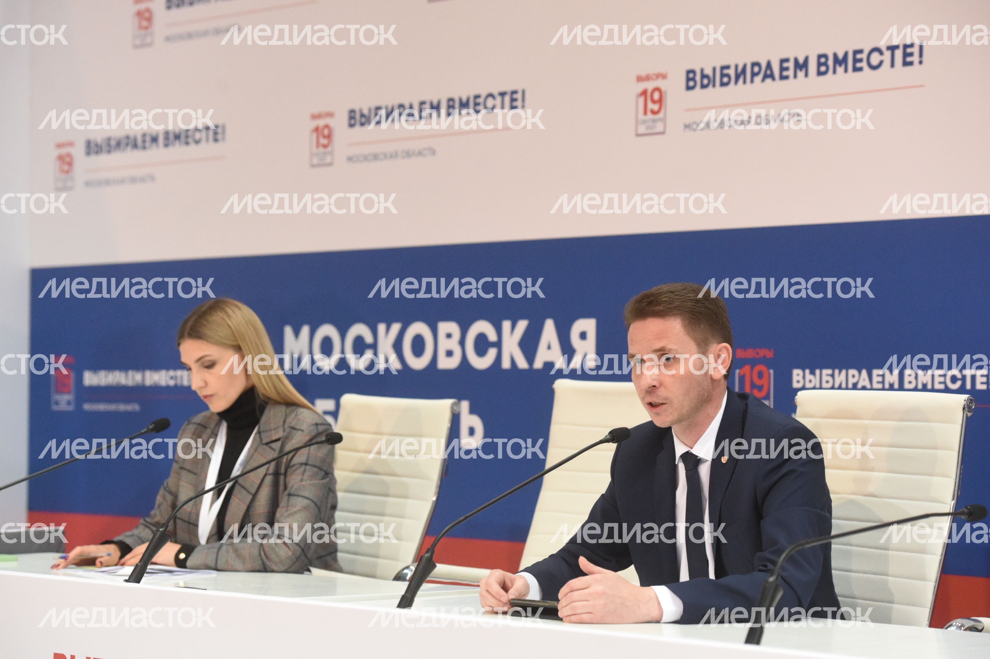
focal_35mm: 102
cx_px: 495
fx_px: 2803
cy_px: 330
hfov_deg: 20.0
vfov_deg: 13.4
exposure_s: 1/500
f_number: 4
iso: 12800
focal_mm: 102
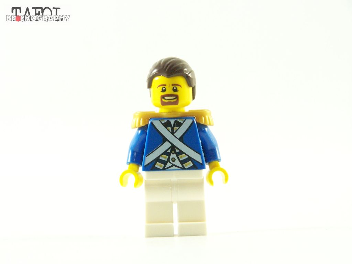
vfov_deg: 11.6
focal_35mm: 128
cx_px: 176
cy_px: 132
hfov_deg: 15.4
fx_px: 1302
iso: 400
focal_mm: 21.2
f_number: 3.6
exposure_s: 1/60
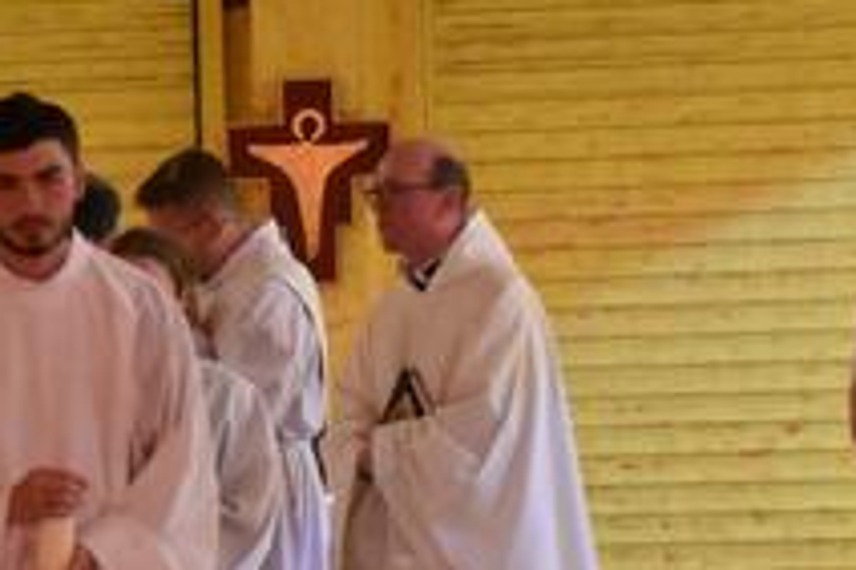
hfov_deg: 9.9
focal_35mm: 208
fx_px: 4942
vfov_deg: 6.6
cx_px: 85
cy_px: 524
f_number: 4.5
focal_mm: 42
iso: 6400
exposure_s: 1/60
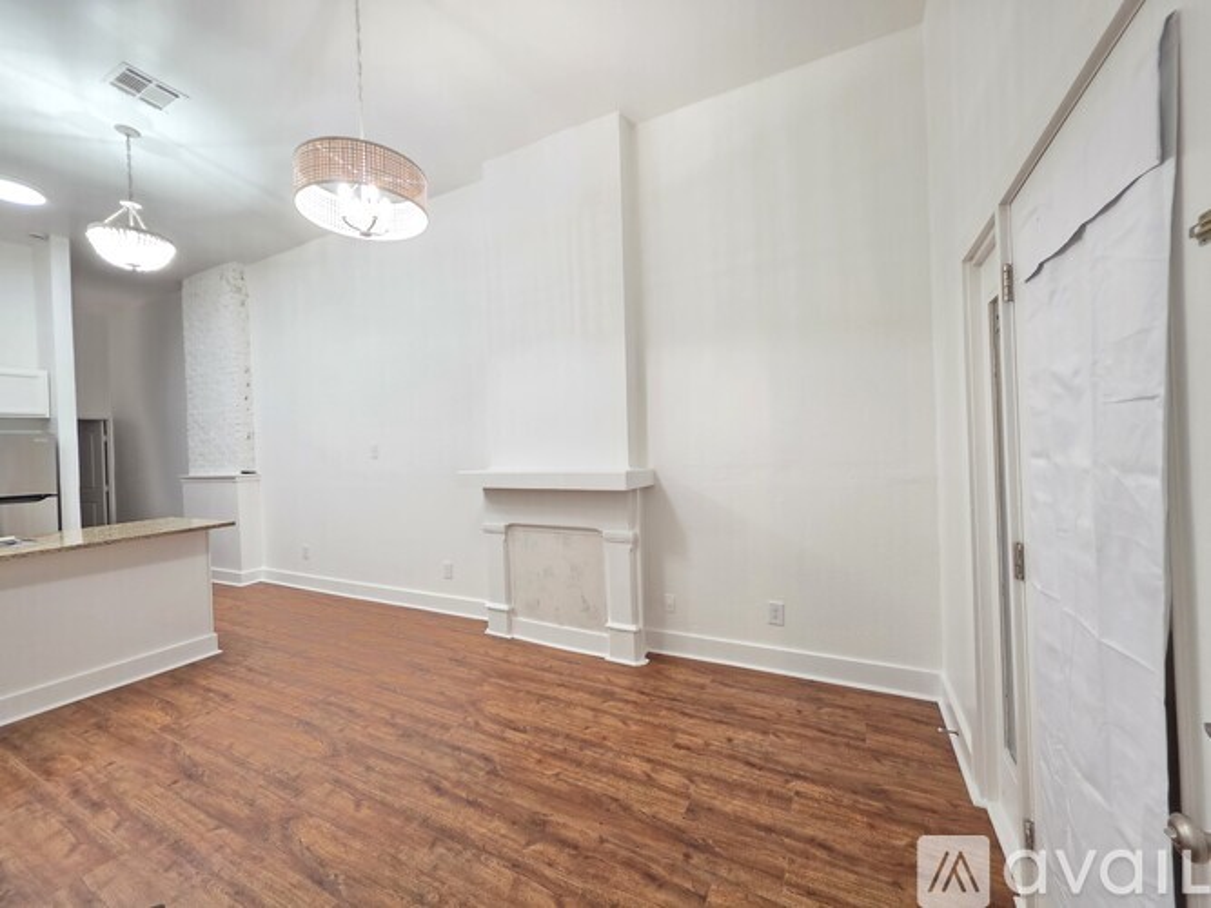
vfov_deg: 89.9
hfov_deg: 106.2
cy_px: 454
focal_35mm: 13
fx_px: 455
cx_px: 606
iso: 400
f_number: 1.9
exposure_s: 1/60
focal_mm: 2.2
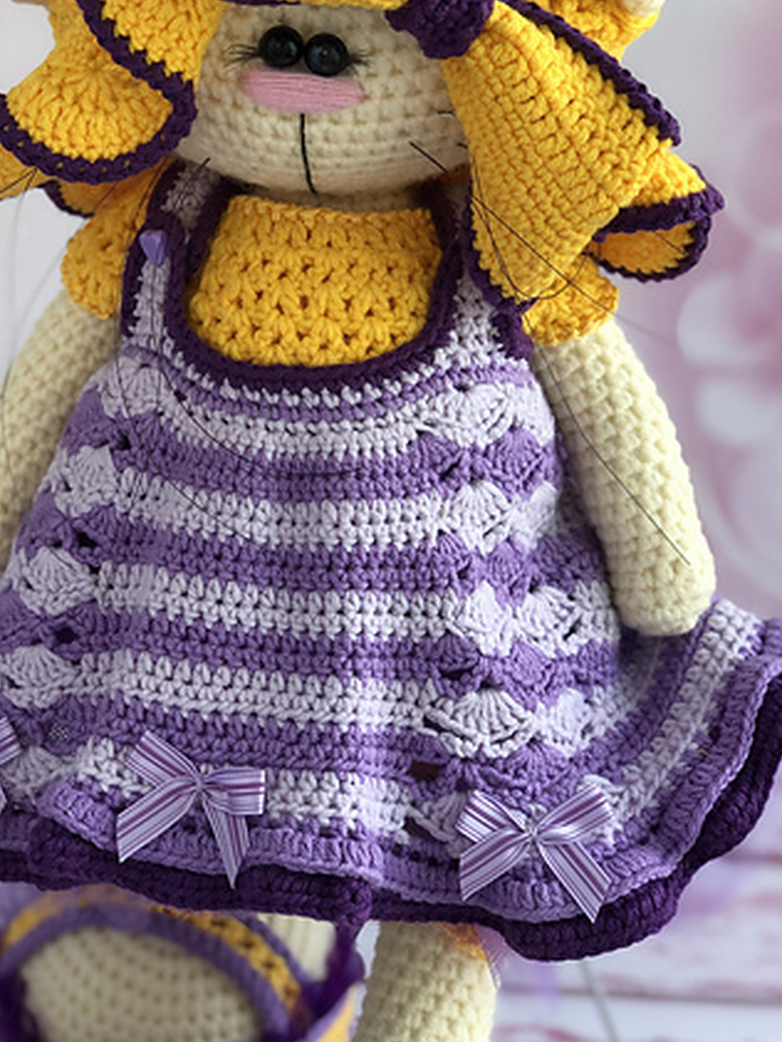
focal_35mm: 79
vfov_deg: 24.7
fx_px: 2378
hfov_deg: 18.6
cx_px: 275
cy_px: 418
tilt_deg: -21.6
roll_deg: -4.8
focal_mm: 6
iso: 50
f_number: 2.4
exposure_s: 1/60
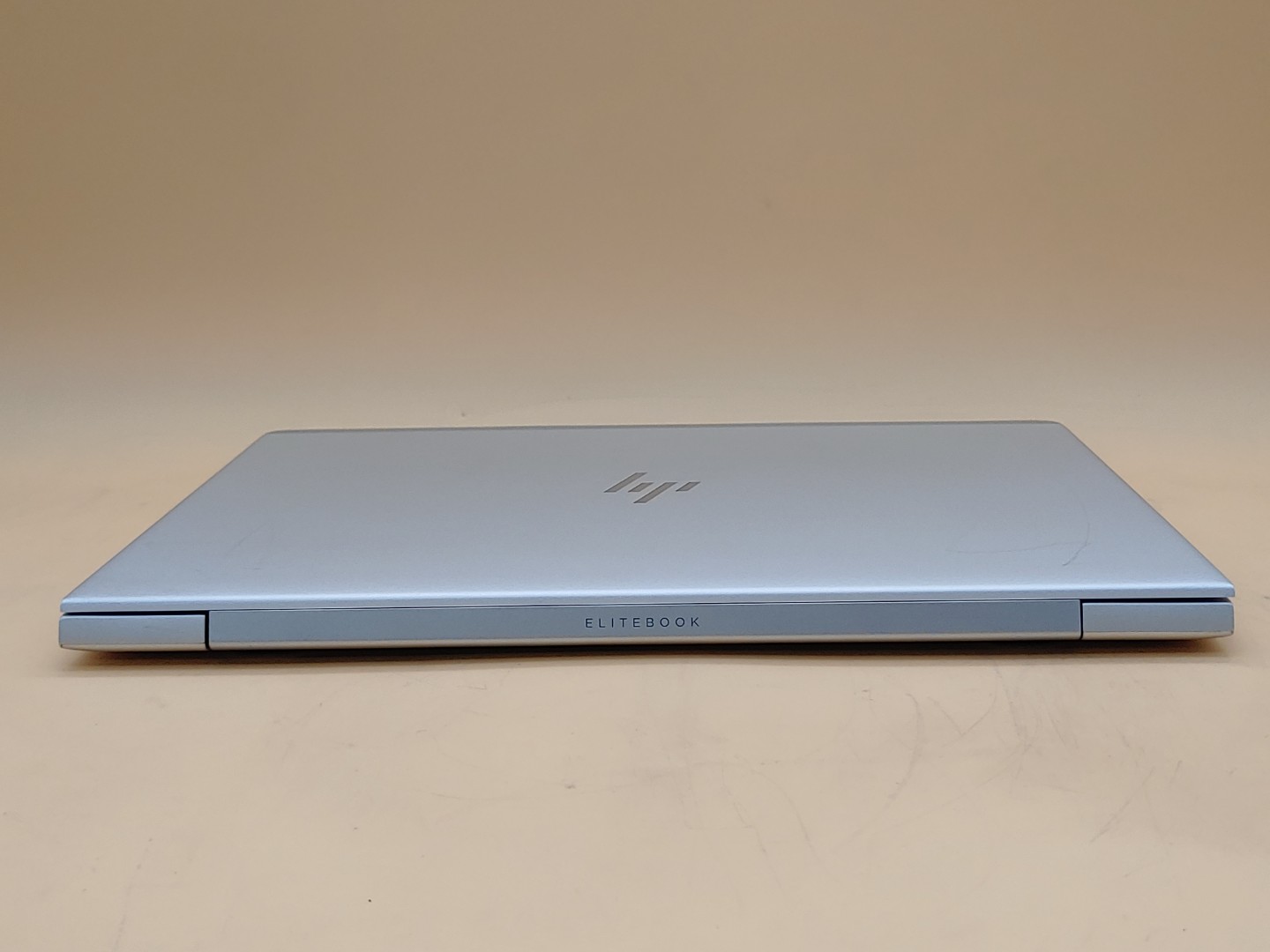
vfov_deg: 32.9
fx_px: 1614
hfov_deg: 42.9
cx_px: 635
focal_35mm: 44
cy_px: 476
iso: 50
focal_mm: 4.36
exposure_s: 1/245
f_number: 1.8
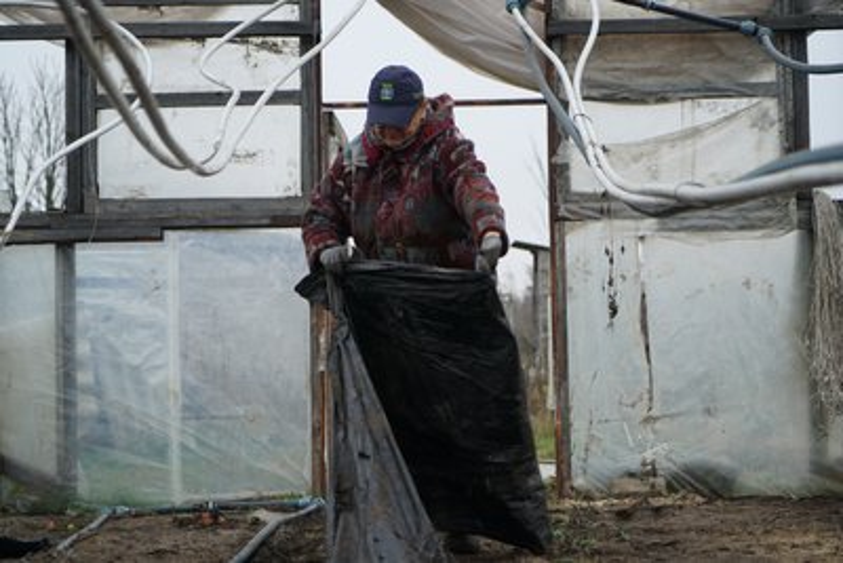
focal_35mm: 70
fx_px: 1640
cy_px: 282
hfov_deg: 28.8
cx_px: 422
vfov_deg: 19.5
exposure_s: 1/160
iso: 200
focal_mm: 70
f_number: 4
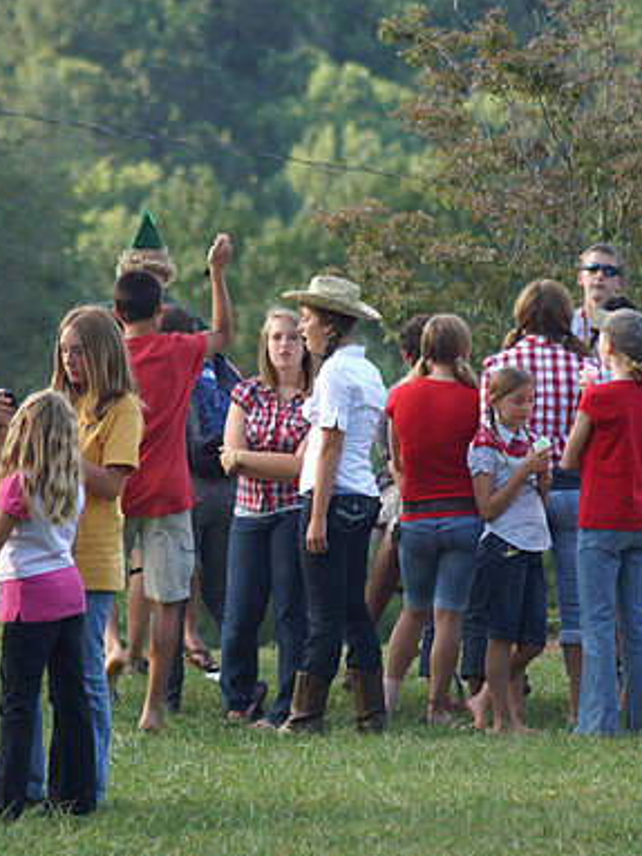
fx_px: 7292
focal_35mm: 295
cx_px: 298
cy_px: 427
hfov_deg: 5.0
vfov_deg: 6.7
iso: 400
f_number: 4.5
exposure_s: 1/400
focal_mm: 135
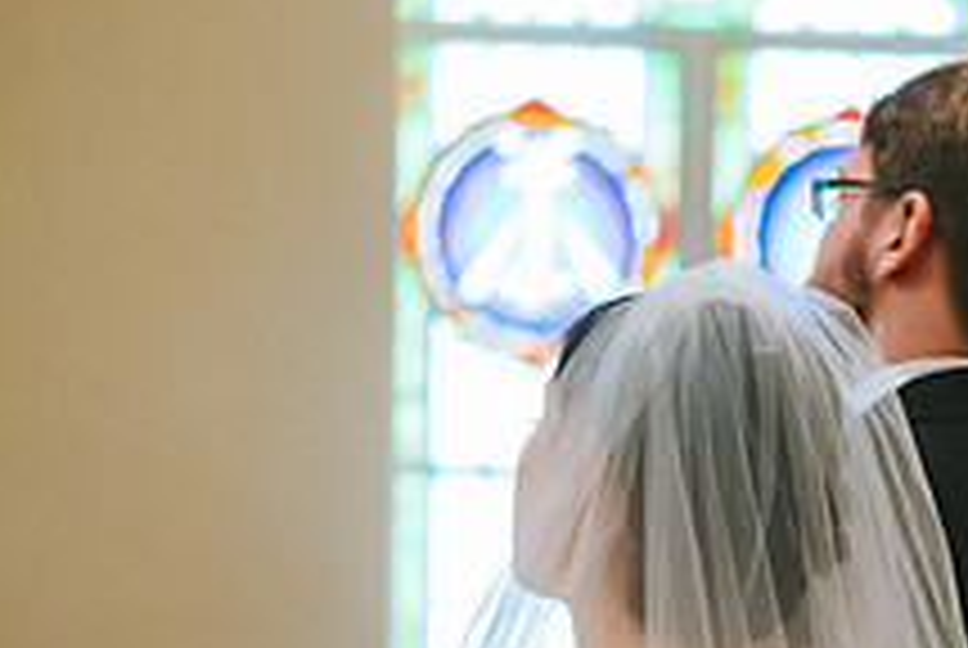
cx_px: 1157
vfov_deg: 4.9
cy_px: 677
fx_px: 7620
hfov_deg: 7.2
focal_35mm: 283
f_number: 3.2
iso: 4000
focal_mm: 105
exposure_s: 1/400
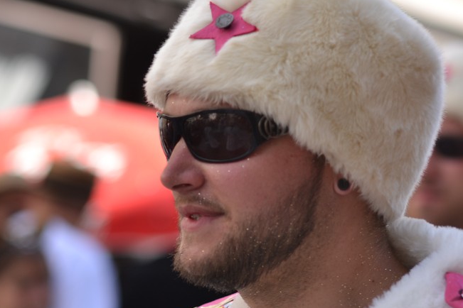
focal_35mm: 217
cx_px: 244
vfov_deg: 6.3
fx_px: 2791
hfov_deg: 9.5
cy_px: 207
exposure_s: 1/500
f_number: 2.8
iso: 100
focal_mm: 92
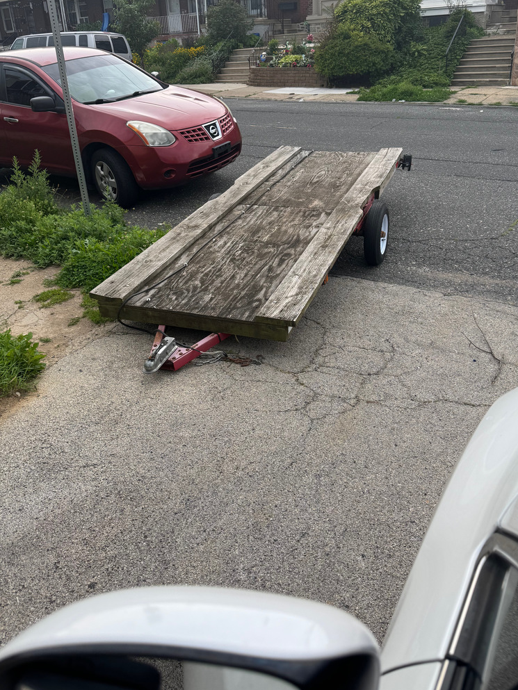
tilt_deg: -22.7
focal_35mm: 29
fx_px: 578
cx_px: 268
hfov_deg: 48.2
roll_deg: +4.4
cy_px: 304
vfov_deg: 61.5
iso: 80
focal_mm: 6.76
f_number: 1.78
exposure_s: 1/730
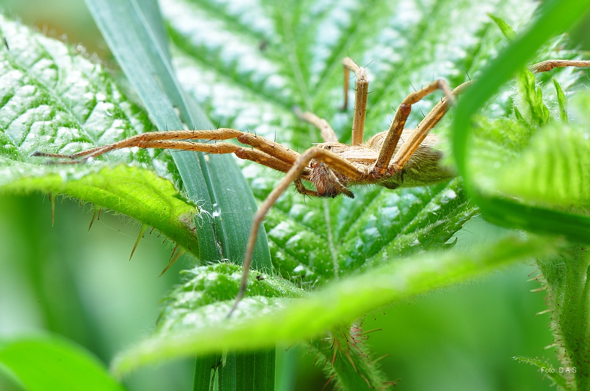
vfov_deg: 8.7
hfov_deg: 13.1
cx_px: 295
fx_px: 2578
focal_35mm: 158
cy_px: 196
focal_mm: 105
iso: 200
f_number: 20
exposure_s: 1/5
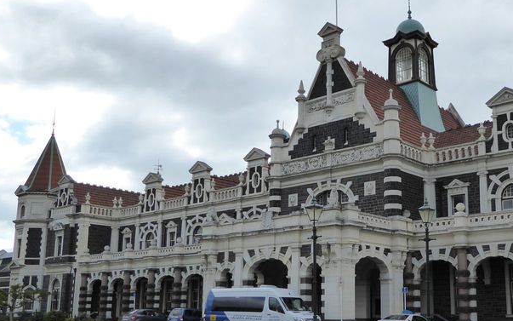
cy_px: 198
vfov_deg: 28.5
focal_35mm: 45
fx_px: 629
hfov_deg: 43.9
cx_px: 329
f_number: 4
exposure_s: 1/800
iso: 160
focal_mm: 5.4
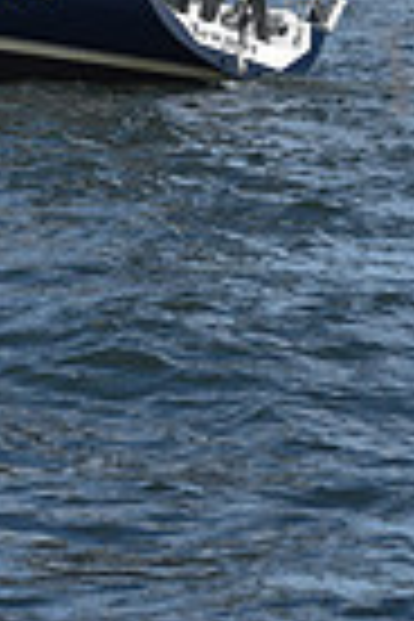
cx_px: 146
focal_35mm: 362
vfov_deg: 5.6
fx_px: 6244
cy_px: -626
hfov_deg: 3.8
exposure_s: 1/1000
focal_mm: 86
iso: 320
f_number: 9
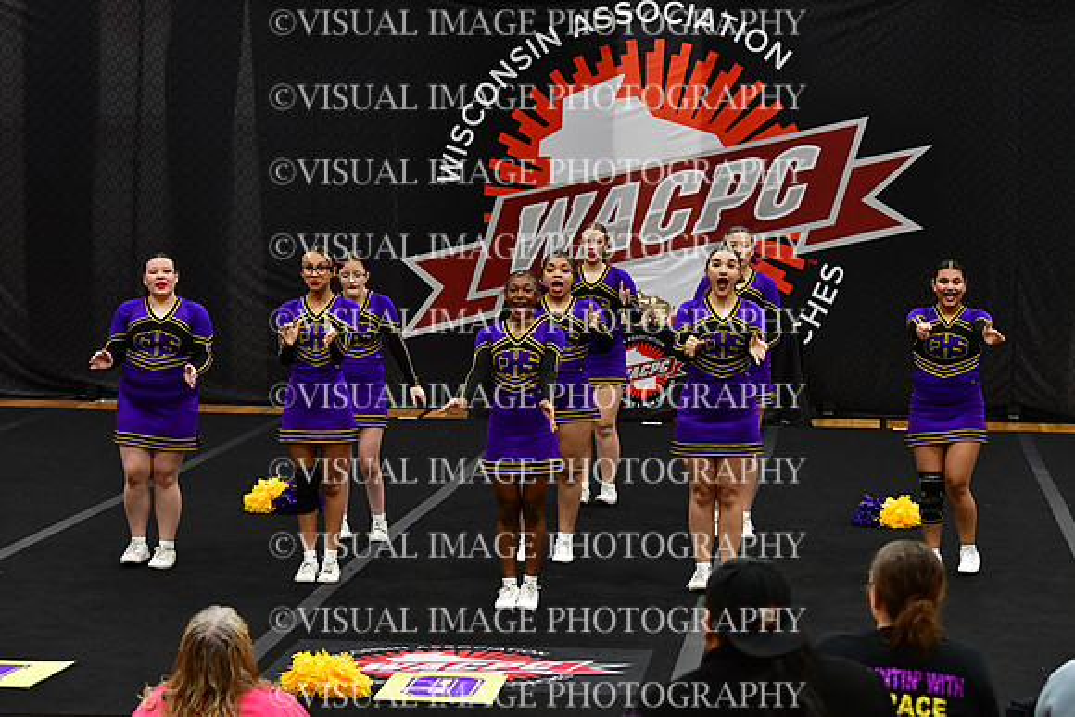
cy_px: 358
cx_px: 538
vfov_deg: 13.0
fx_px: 3136
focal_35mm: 105
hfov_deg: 19.5
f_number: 4
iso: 4000
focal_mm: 70
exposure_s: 1/500
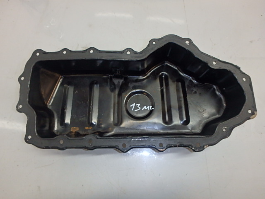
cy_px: 100
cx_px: 132
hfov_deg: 79.0
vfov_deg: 63.4
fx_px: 161
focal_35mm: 21
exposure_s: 1/30
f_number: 3.5
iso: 160
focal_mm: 3.7
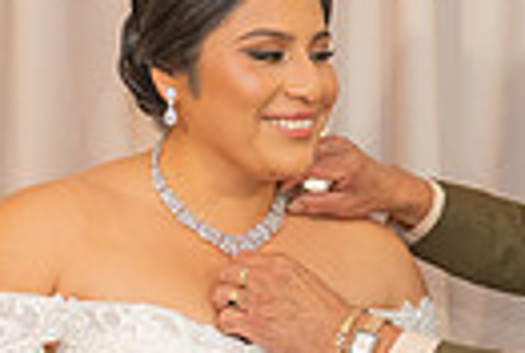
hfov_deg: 12.9
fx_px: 2324
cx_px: 196
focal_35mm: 159
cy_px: 491
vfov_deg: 8.5
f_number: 2.8
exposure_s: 1/160
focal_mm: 36
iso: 800
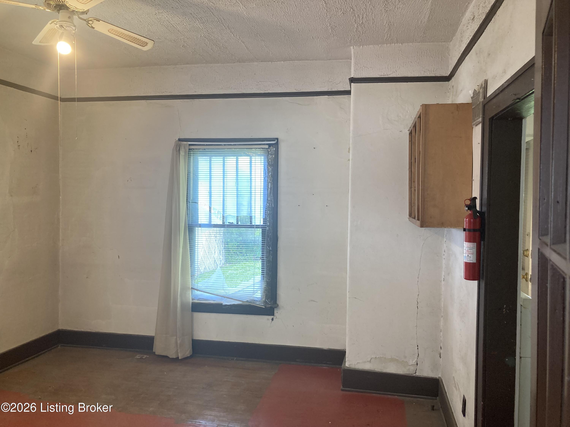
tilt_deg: -0.8
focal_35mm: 28
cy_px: 214
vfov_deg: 49.7
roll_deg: -0.5
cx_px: 285
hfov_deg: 63.4
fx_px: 461
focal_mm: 3.99
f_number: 1.8
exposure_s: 1/60
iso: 100
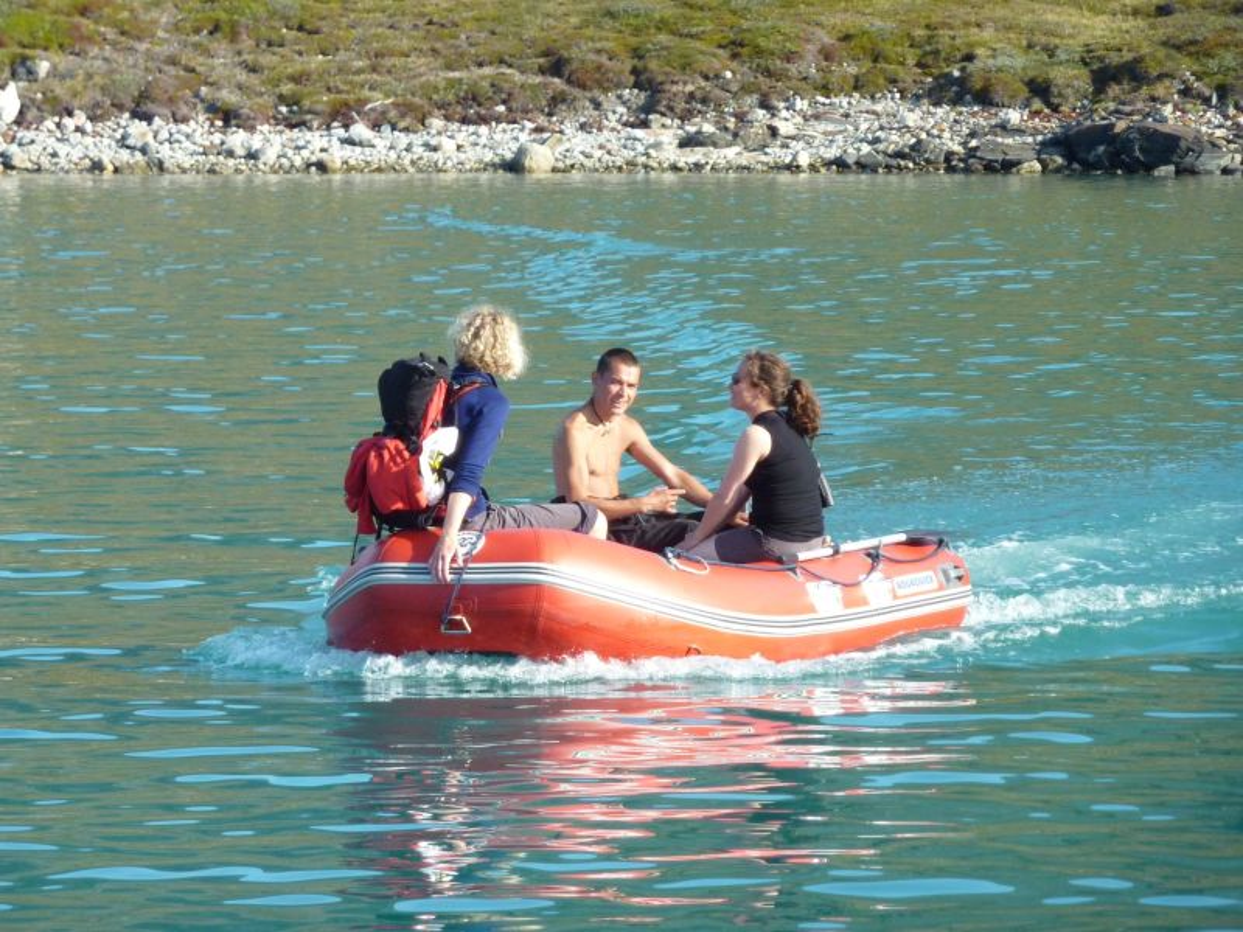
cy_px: 466
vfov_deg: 8.2
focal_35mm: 182
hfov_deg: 10.9
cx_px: 622
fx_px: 6535
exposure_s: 1/400
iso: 160
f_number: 4.5
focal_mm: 29.9
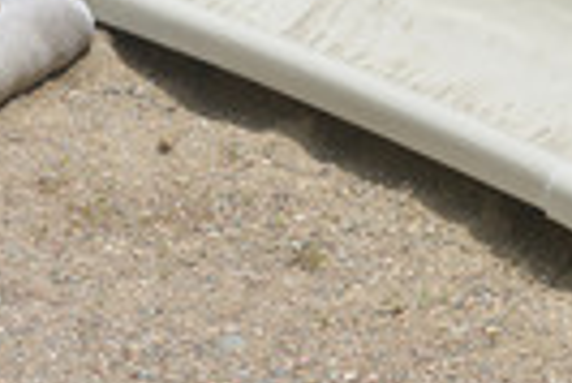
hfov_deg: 5.6
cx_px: 826
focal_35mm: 367
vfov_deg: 3.8
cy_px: 161
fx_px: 5838
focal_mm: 122
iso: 180
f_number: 6.3
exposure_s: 1/800
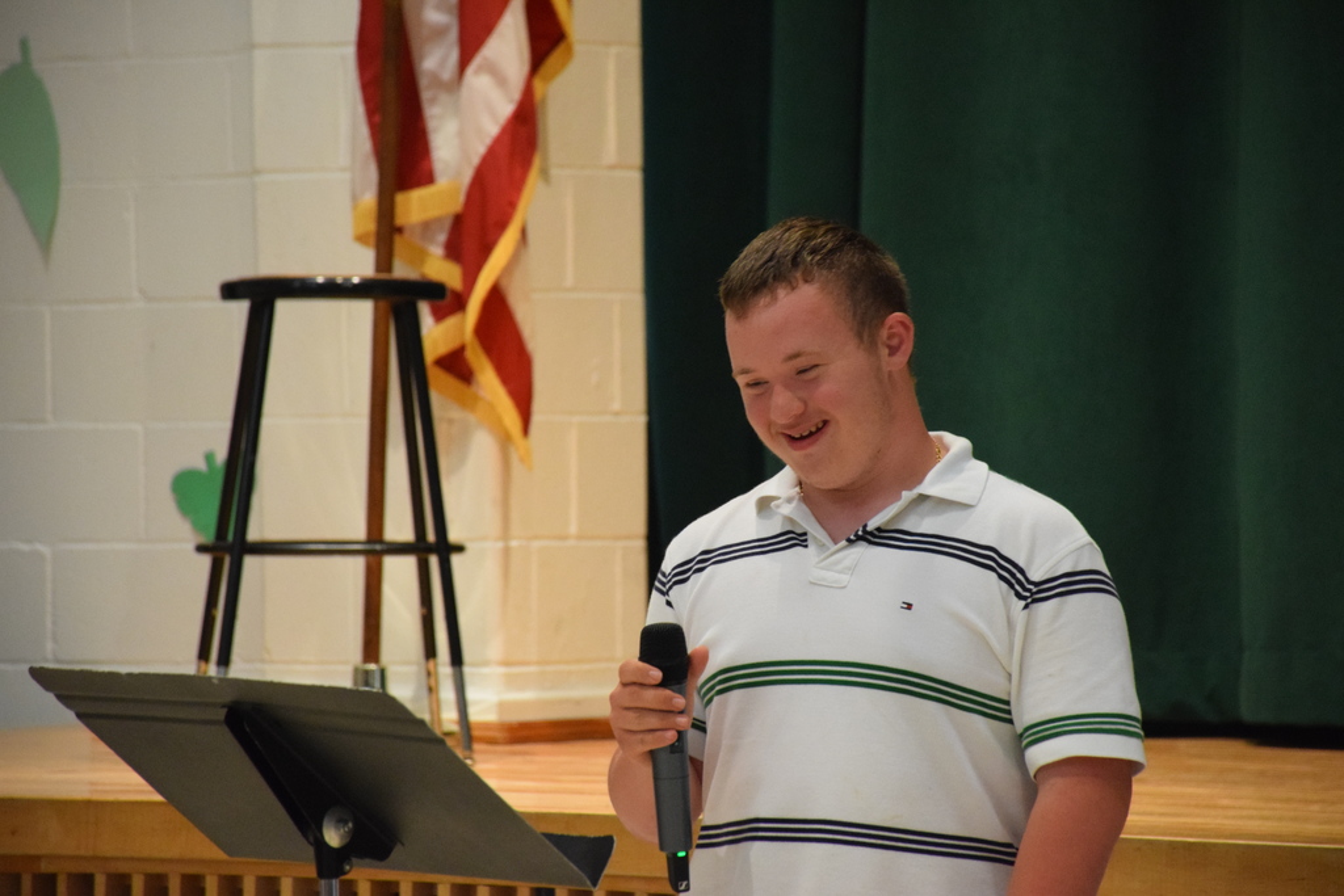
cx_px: 672
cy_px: 448
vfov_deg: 6.5
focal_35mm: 210
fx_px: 7841
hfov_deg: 9.8
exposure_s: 1/125
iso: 3600
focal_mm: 140
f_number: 5.6
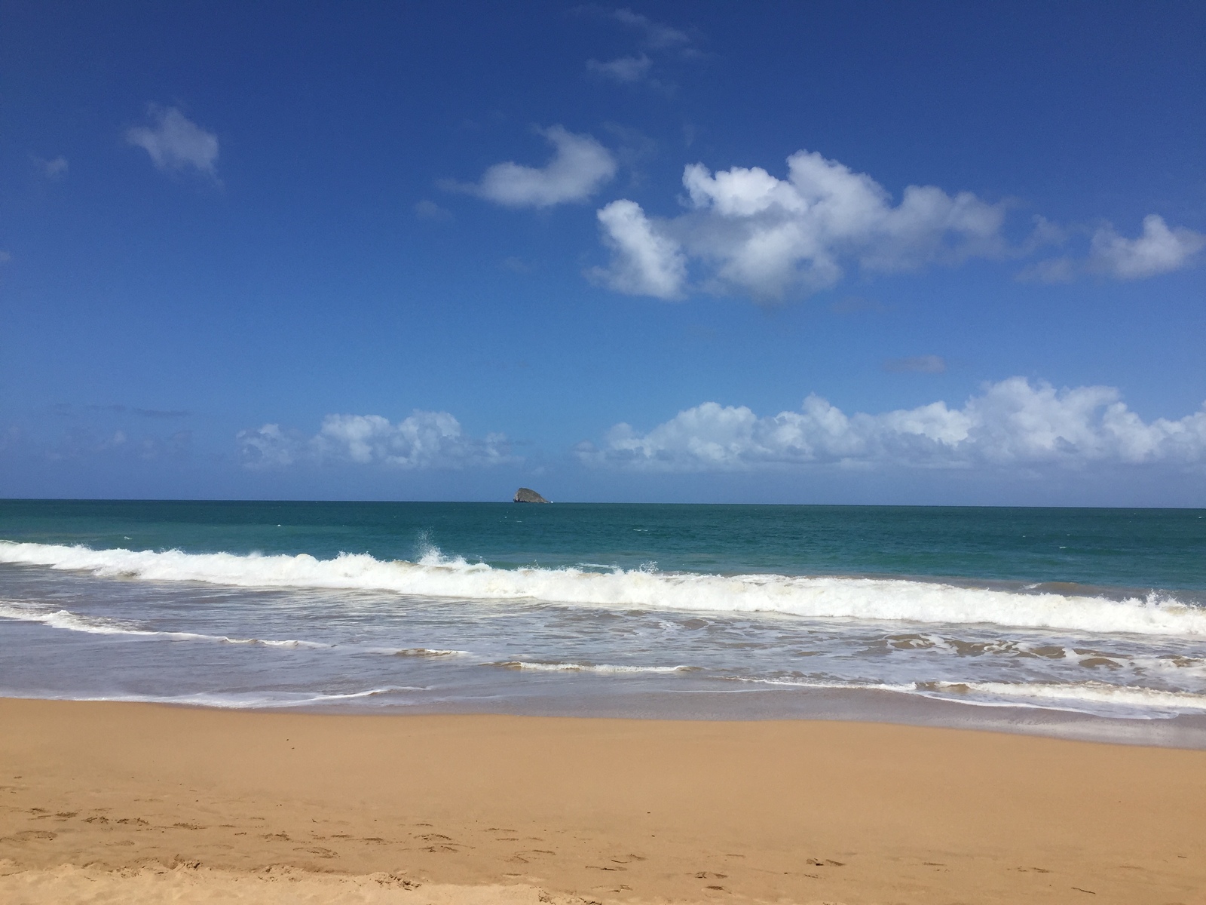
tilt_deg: +0.5
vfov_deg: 48.2
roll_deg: -1.1
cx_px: 603
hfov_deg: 61.7
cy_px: 452
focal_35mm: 29
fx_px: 1010
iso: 32
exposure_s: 1/4405
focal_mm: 4.15
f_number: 2.2
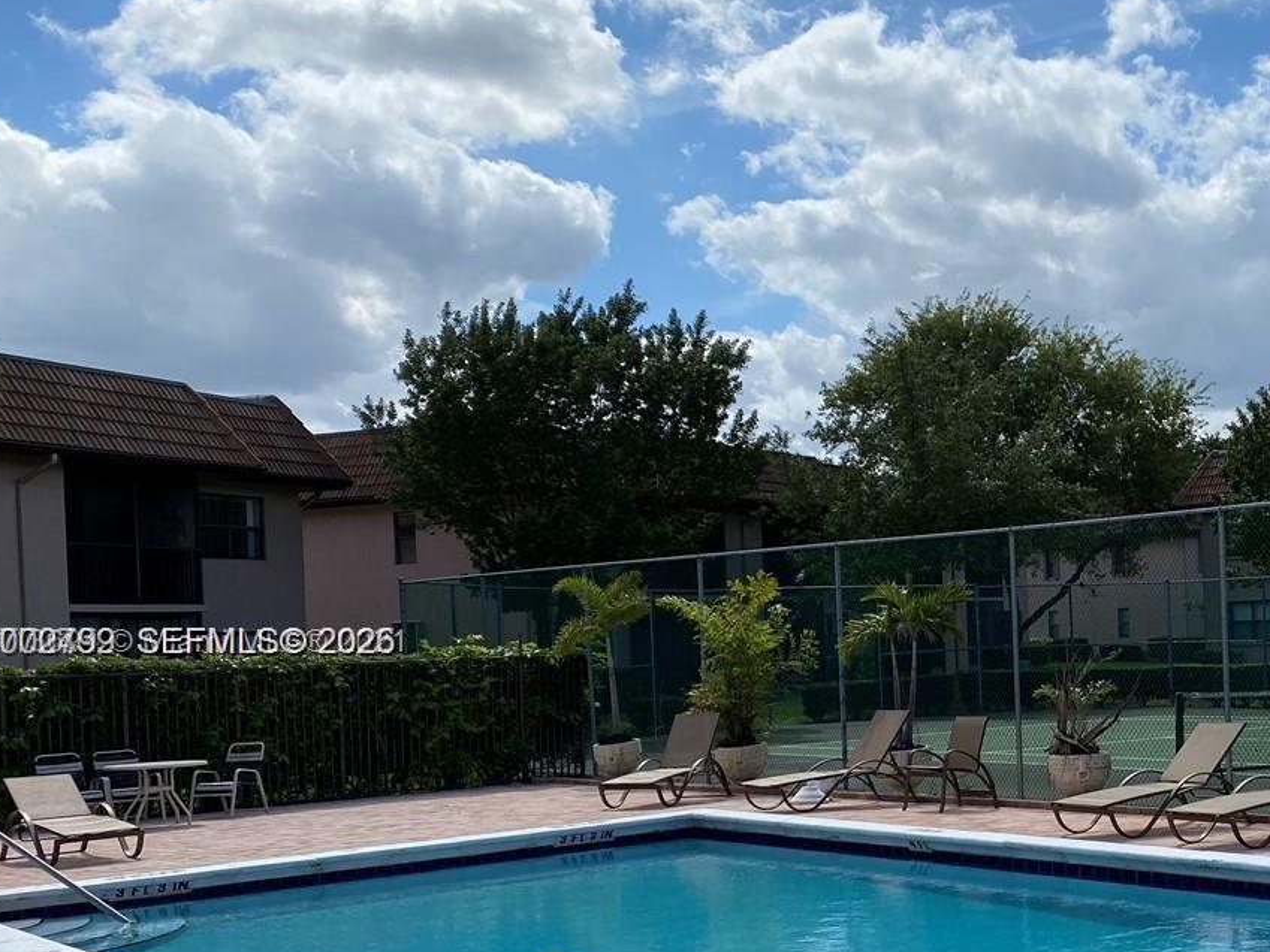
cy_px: 644
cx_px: 1126
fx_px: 1798
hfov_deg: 36.6
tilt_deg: -0.7
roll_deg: +2.0
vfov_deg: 29.5
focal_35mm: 49
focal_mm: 4.25
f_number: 1.8
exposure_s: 1/4808
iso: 32
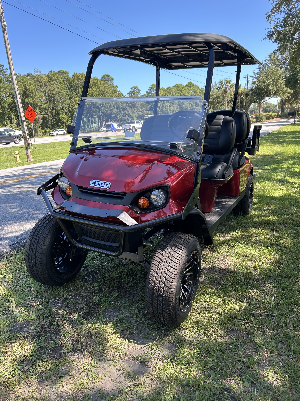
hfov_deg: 53.1
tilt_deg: -13.1
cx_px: 150
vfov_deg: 67.3
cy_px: 200
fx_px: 300
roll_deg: +3.8
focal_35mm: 26
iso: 50
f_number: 1.5
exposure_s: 1/567
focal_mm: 5.7
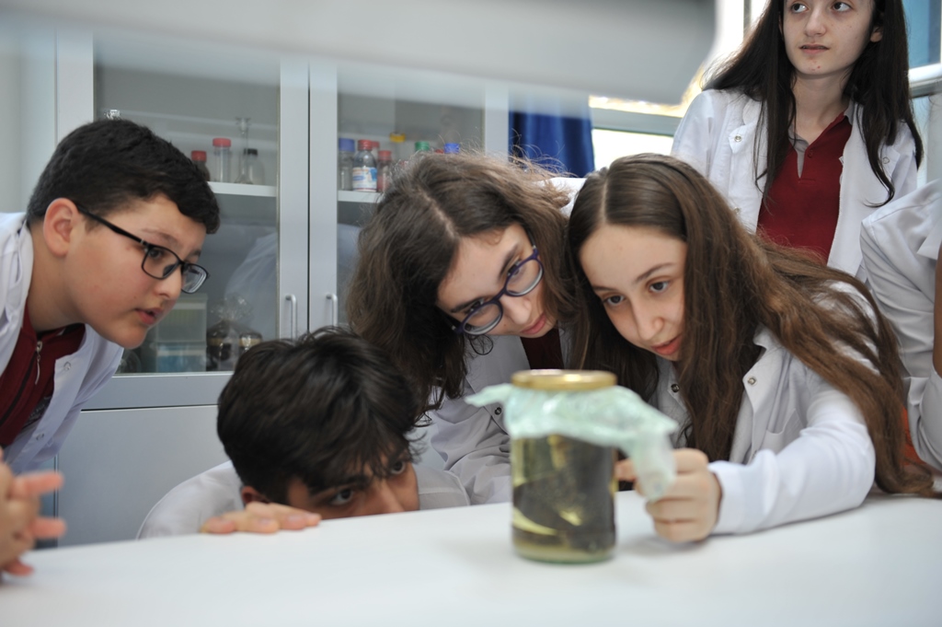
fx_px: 1046
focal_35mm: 40
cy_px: 314
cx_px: 471
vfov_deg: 33.3
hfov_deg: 48.5
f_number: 2.8
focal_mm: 40
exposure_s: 1/60
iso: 200
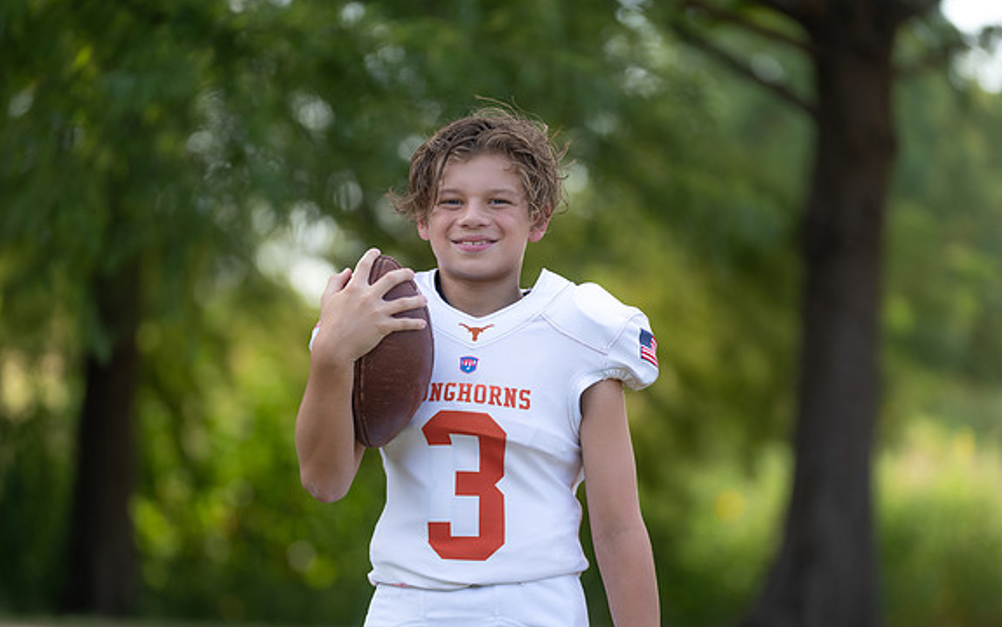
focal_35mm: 169
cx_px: 503
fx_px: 4617
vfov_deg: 7.8
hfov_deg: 12.4
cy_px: 389
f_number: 2.8
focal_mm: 138
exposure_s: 1/400
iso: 100
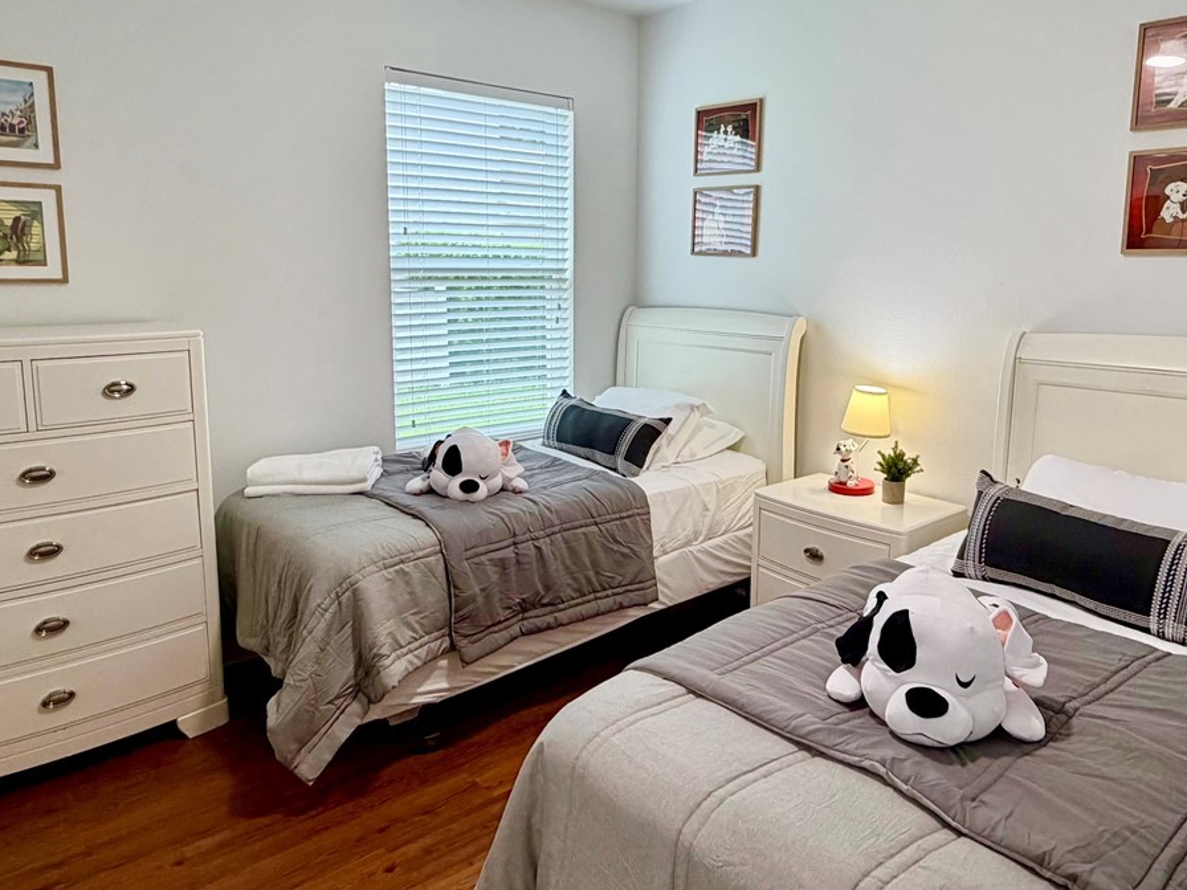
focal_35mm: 25
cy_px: 375
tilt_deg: -6.9
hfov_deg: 69.2
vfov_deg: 54.6
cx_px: 652
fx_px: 857
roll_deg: -1.6
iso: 125
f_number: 2.2
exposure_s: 1/120
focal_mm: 2.22
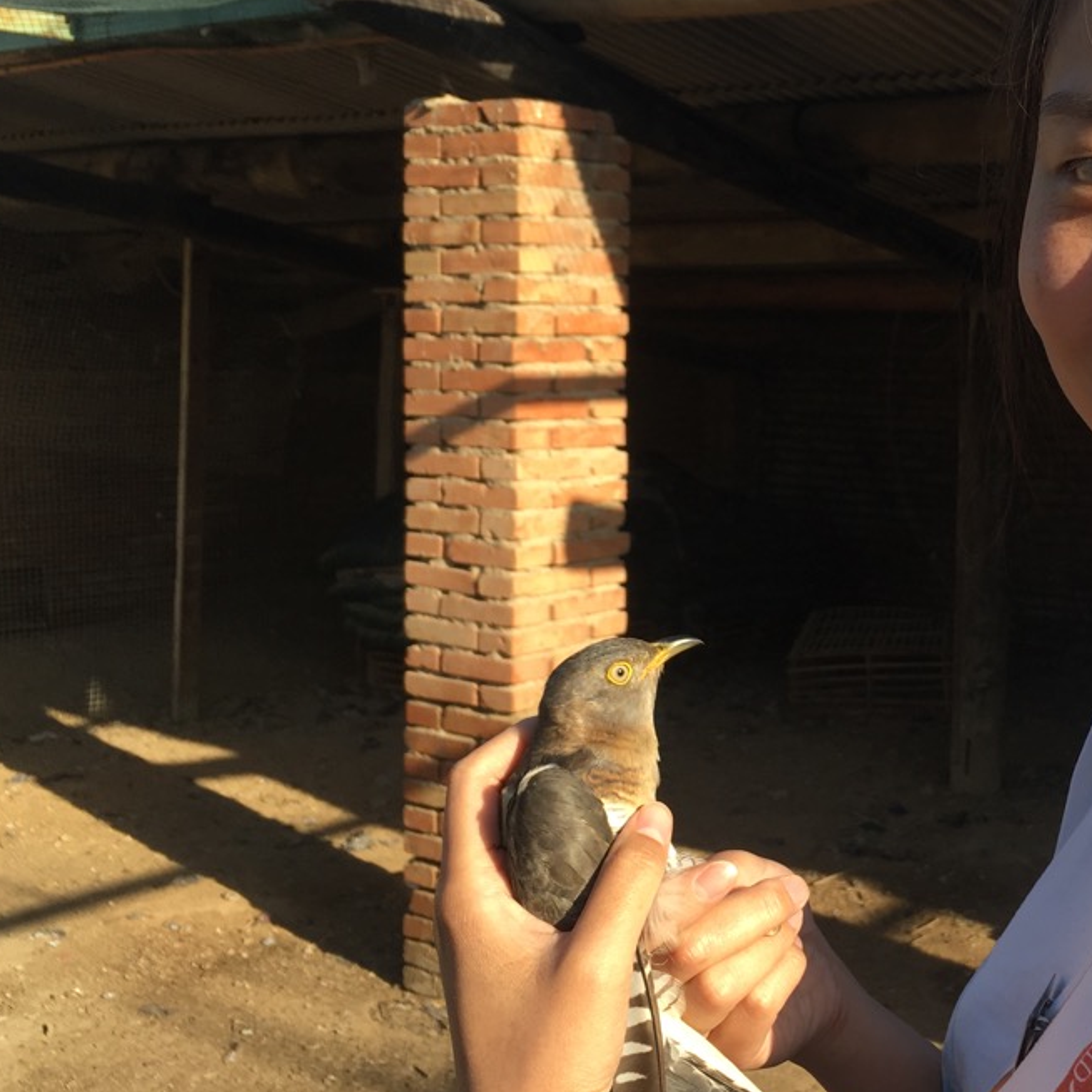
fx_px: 1677
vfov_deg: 36.0
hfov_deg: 34.6
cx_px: 925
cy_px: 469
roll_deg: -1.0
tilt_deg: -4.7
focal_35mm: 47
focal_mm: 4.15
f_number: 2.2
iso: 25
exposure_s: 1/527
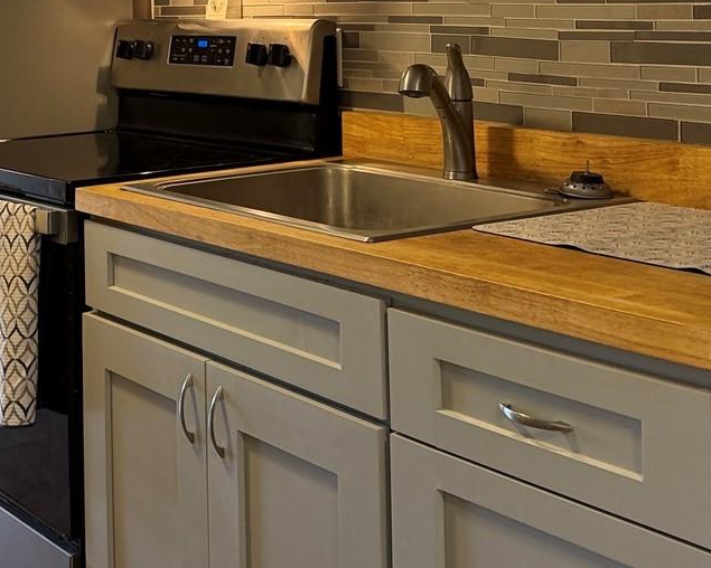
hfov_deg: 31.7
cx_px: 230
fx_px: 1242
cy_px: -19
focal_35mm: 59
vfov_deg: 24.5
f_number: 1.78
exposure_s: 1/60
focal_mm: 6.76
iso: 200
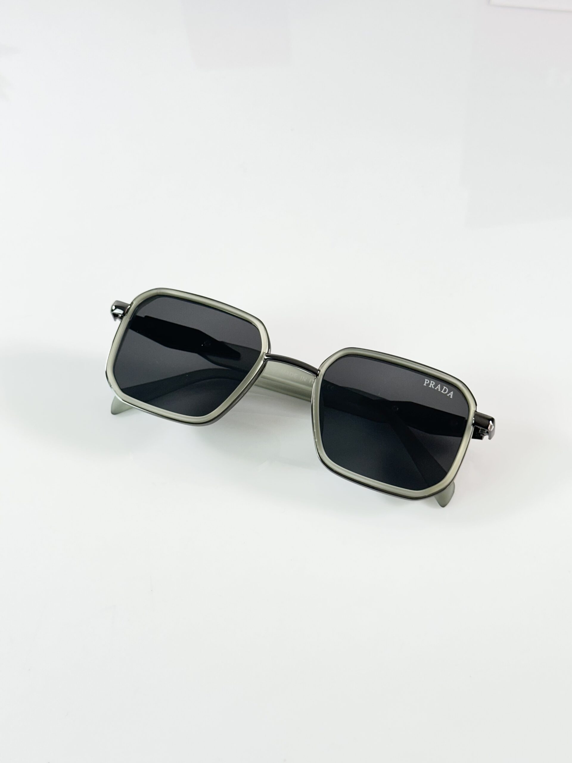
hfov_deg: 30.3
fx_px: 1058
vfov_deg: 39.7
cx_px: 286
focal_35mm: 48
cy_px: 382
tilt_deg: -49.4
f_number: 1.78
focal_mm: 6.86
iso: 64
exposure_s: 1/100
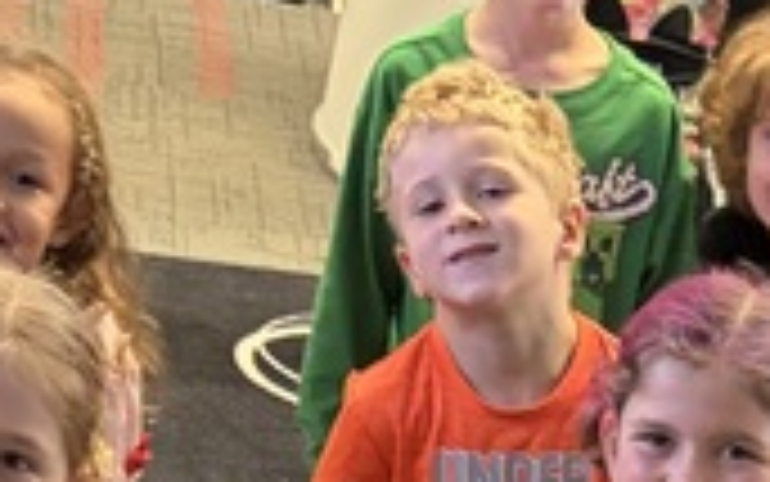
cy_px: 1396
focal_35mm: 165
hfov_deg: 12.2
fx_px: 3464
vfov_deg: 7.2
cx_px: 1049
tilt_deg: -31.7
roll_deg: -13.7
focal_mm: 5.96
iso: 640
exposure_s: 1/40
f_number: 1.6
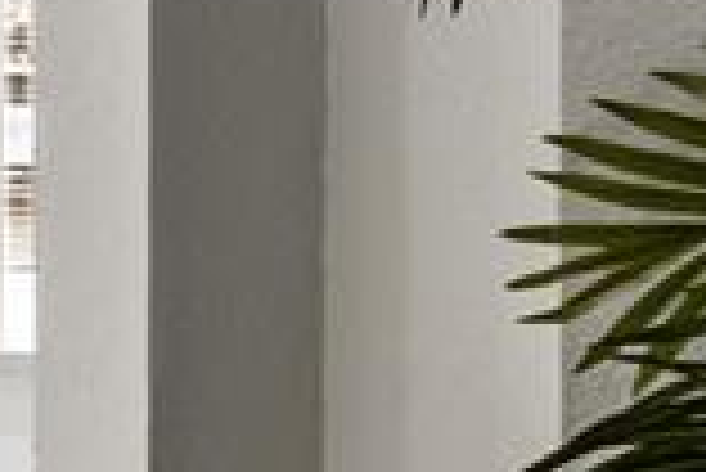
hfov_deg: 12.9
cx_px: -1093
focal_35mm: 111
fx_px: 2179
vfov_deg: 12.3
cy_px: 101
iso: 100
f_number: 8
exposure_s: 1/1.67
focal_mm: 17
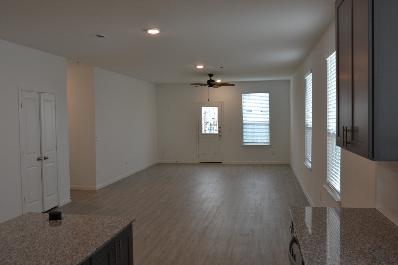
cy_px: 132
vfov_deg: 43.6
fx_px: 332
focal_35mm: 30
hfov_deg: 61.9
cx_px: 199
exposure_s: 1/80
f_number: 4.5
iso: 400
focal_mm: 20
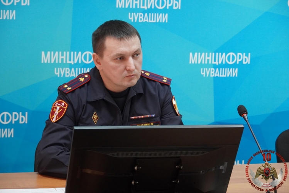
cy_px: 96
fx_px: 831
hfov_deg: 19.7
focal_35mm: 104
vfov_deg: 13.2
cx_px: 144
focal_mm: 69
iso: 4000
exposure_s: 1/160
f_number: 5.6
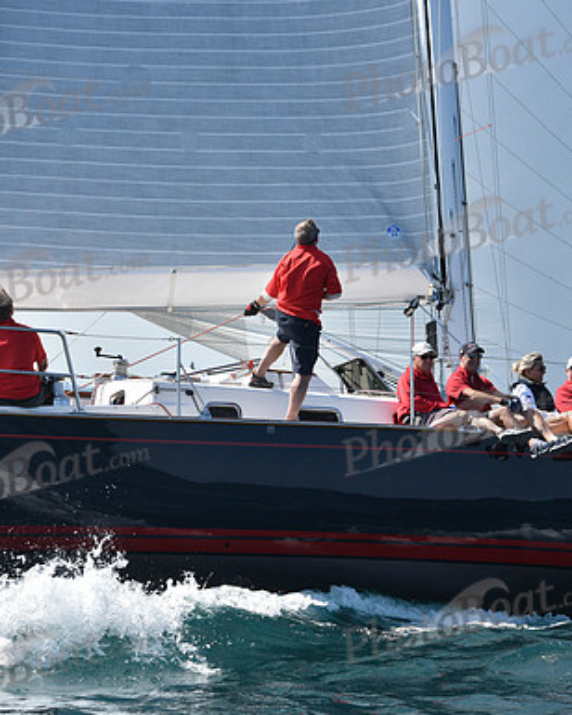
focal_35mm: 99
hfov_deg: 15.5
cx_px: 247
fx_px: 2095
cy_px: 358
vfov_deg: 19.4
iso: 250
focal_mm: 70
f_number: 5
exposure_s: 1/1600
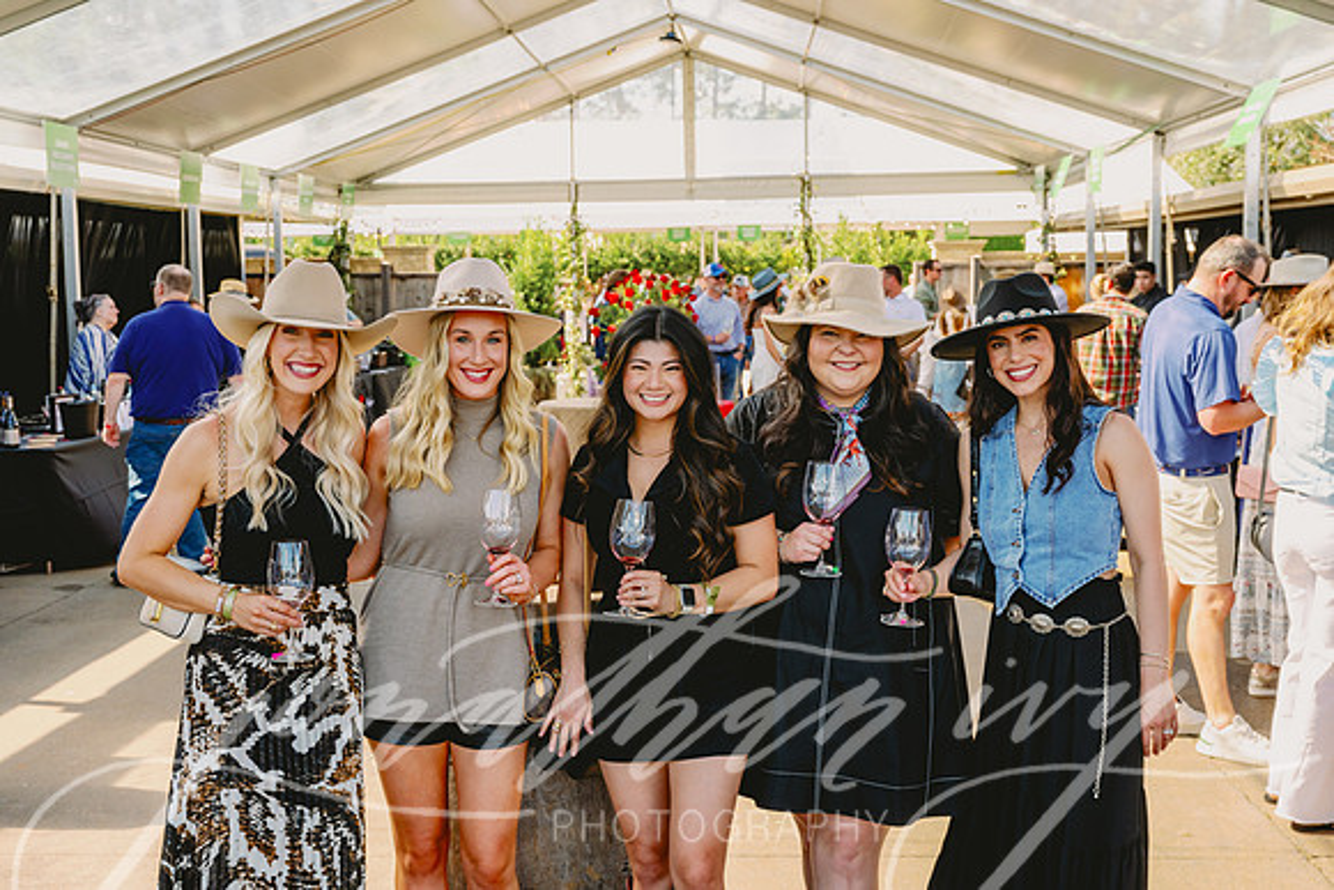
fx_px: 1705
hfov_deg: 42.7
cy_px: 445
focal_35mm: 46
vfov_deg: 29.3
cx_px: 667
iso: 500
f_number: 5.6
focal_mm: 46
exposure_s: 1/400
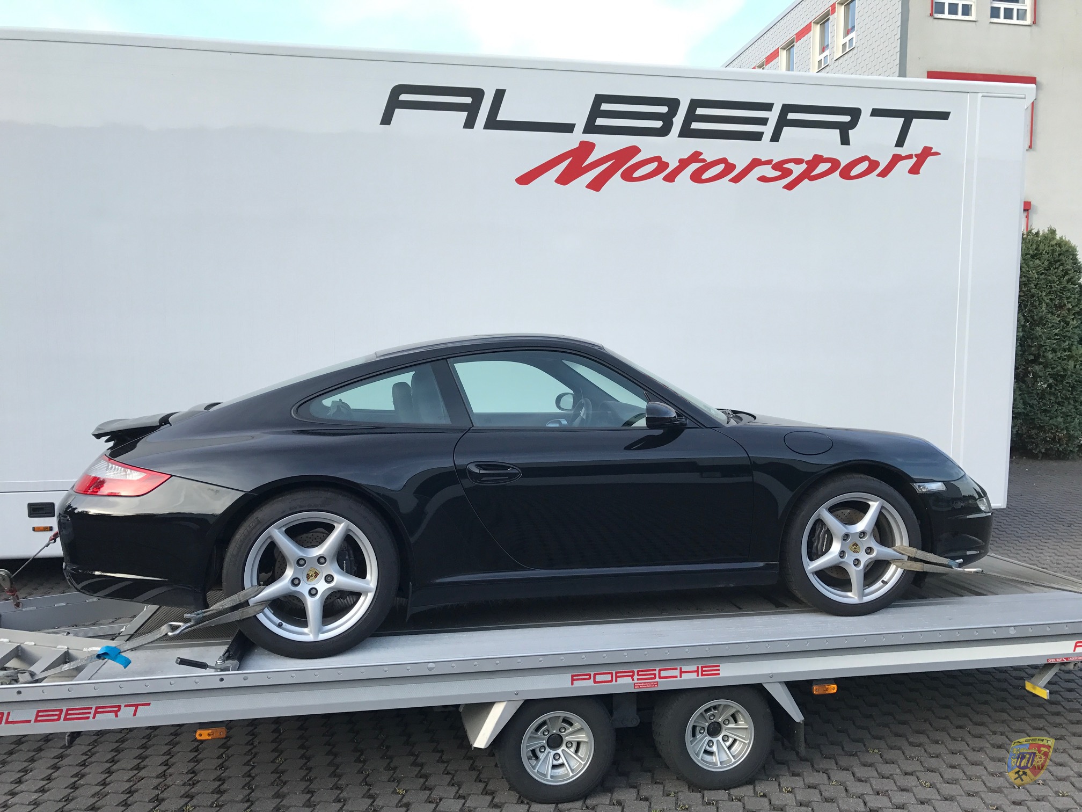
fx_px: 875
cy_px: 406
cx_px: 541
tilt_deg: -3.3
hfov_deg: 63.4
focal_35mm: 28
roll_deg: -0.5
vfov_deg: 49.7
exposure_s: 1/441
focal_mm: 3.99
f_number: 1.8
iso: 20
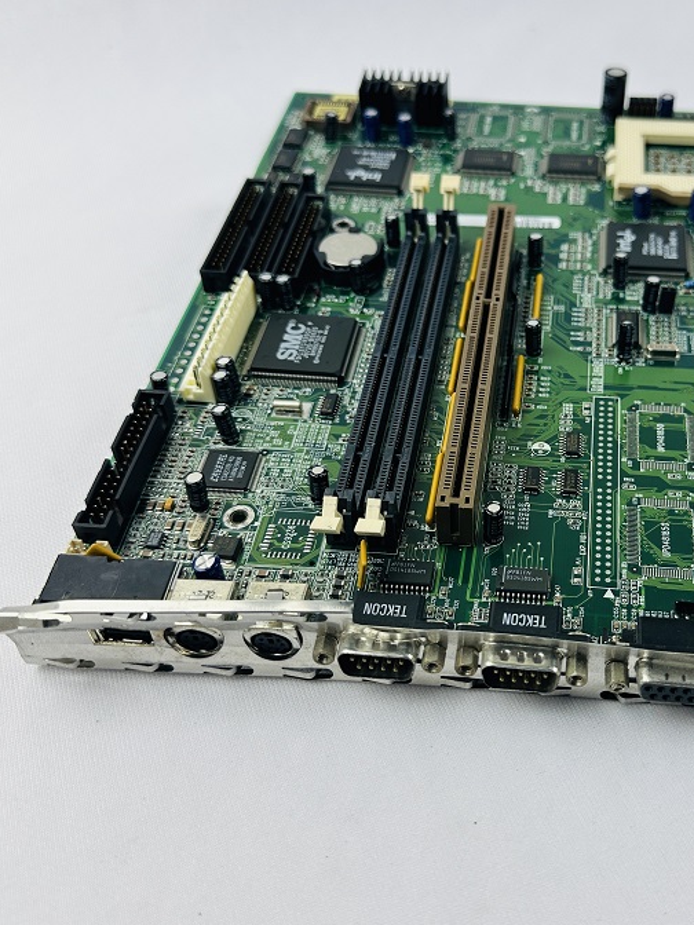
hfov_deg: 38.8
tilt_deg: -44.7
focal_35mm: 36
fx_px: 962
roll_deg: -1.6
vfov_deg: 51.3
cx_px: 504
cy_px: 440
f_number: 1.78
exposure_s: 1/120
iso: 64
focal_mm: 6.86
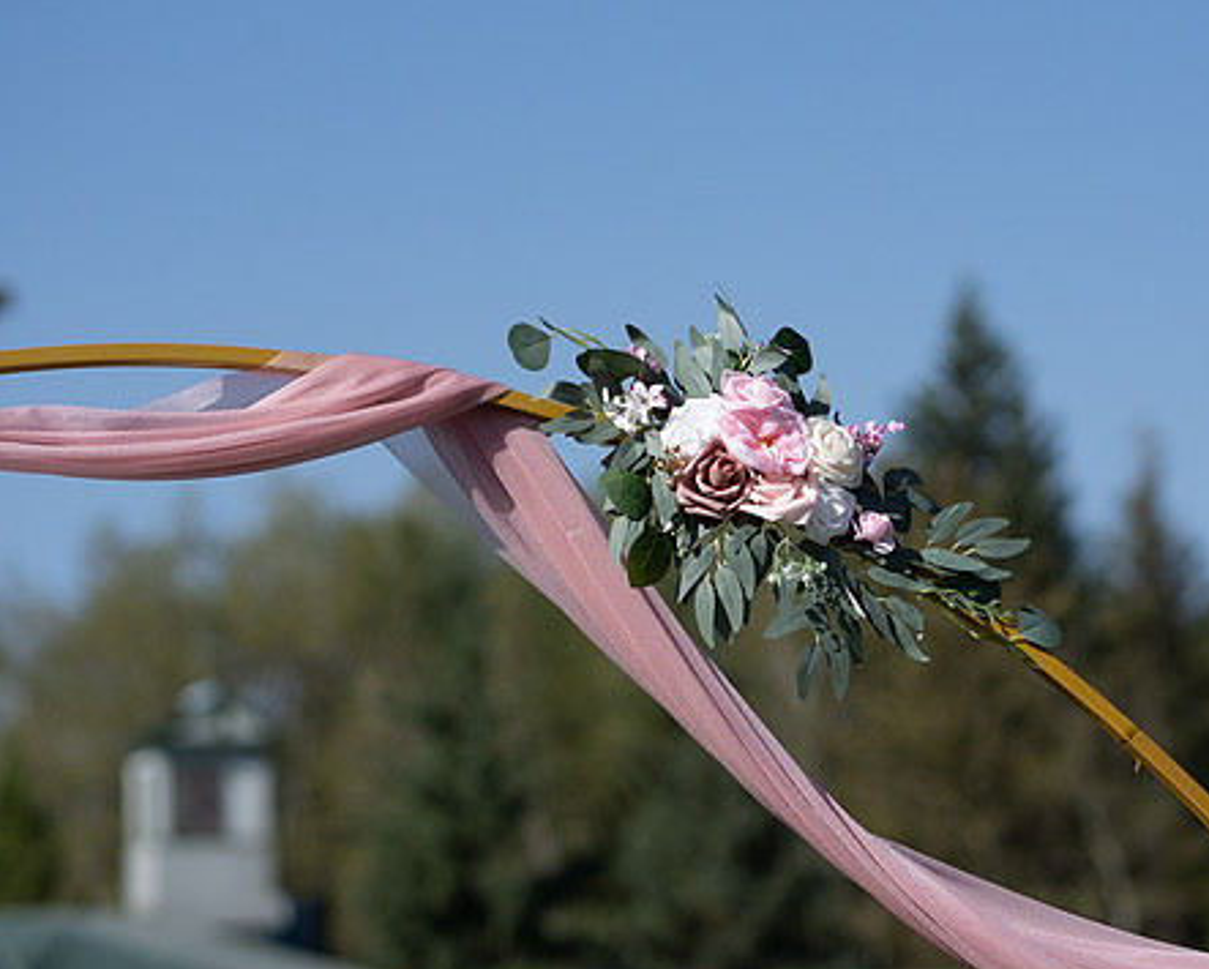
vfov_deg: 9.9
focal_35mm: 156
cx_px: 789
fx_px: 5586
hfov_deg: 12.3
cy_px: 482
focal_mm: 85
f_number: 2.8
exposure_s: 1/8000
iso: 250
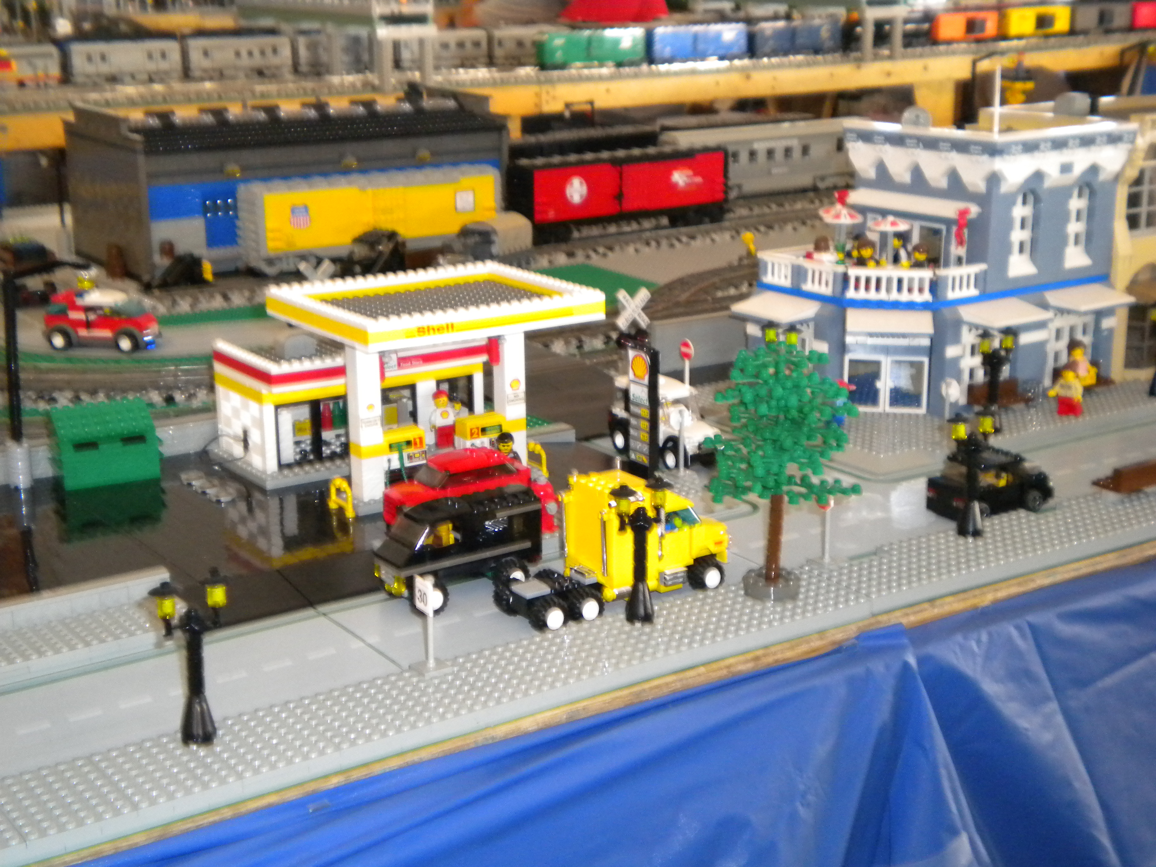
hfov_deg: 36.8
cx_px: 578
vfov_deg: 28.0
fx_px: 1737
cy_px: 434
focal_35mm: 52
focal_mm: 9.3
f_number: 3.9
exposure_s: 1/30
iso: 400
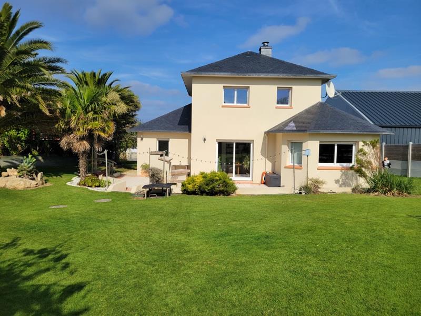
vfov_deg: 53.1
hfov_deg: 67.3
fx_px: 316
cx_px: 210
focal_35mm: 26
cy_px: 158
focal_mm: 5.4
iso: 40
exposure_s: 1/4834
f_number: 1.8
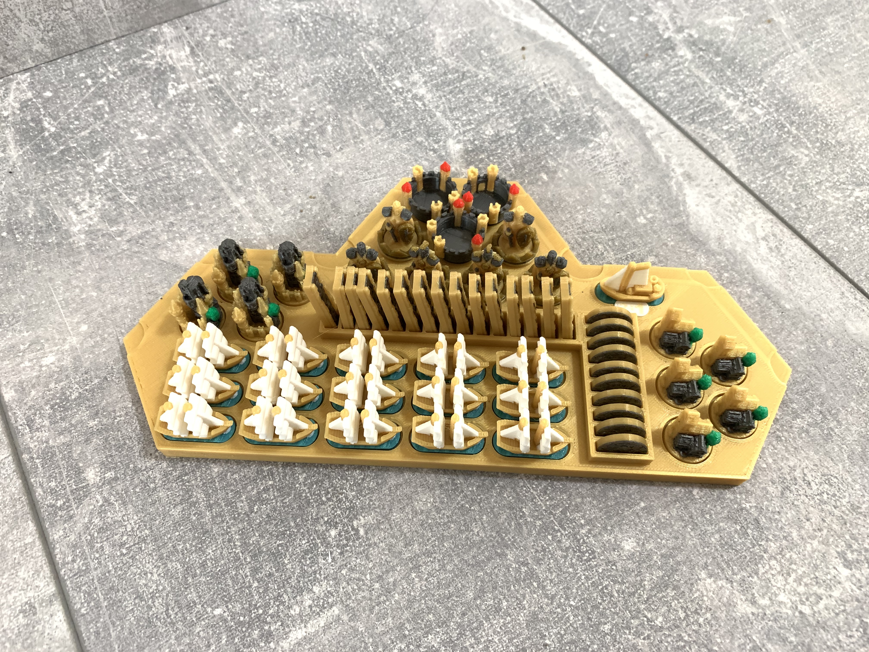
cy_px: 326
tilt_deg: -60.8
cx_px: 434
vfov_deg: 53.1
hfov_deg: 67.3
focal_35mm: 26
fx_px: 653
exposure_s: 1/60
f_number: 1.8
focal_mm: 4.25
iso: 320
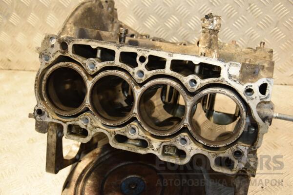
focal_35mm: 45
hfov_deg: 43.6
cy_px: 98
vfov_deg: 29.9
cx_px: 146
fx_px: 366
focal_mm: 30
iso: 800
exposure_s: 1/80
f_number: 5
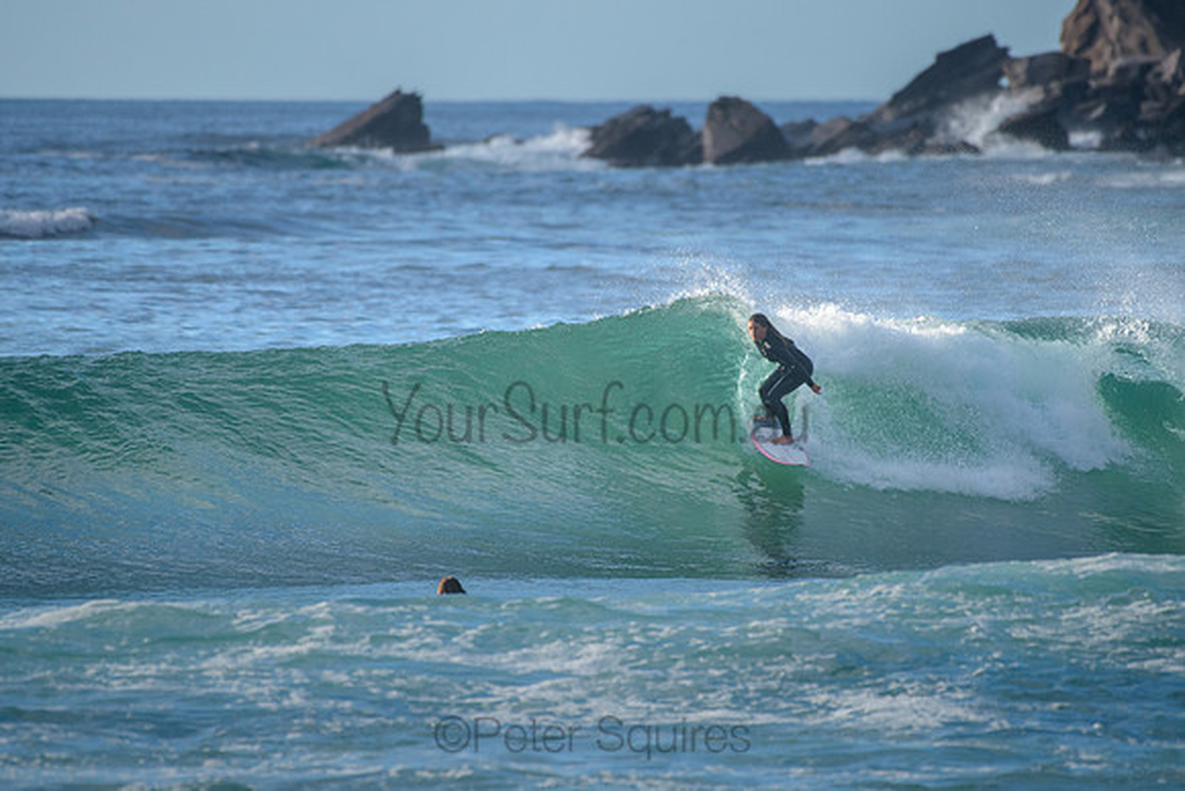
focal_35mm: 613
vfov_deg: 2.2
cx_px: 608
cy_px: 353
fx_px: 20194
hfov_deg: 3.4
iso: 640
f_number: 5.6
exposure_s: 1/2000
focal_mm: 500
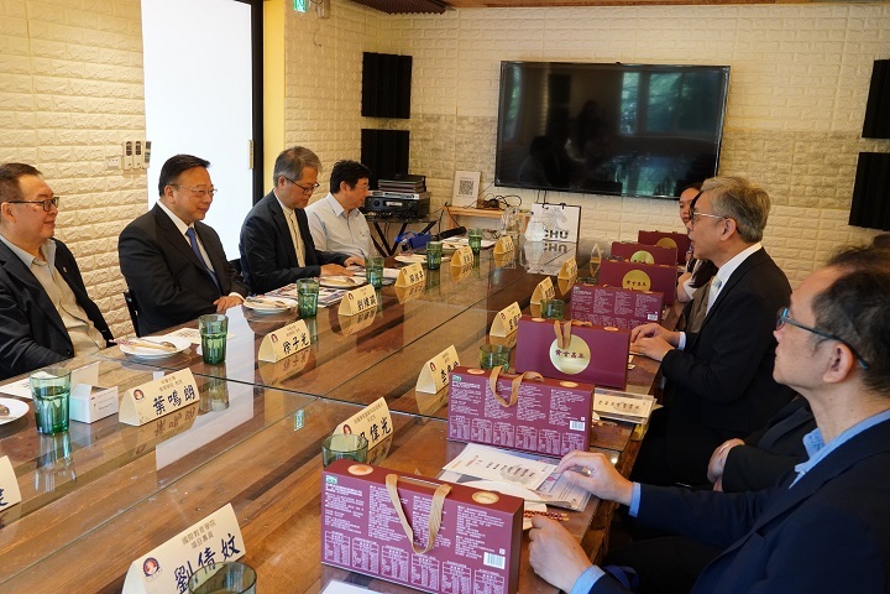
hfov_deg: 59.5
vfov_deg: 41.7
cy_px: 297
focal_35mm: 32
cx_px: 445
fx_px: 779
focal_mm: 21
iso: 1600
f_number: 8
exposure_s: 1/30
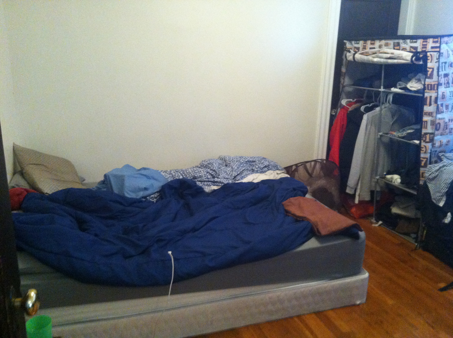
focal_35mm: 35
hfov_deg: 52.7
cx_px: 226
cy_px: 169
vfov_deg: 40.6
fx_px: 457
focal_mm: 3.85
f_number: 2.8
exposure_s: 1/15
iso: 640
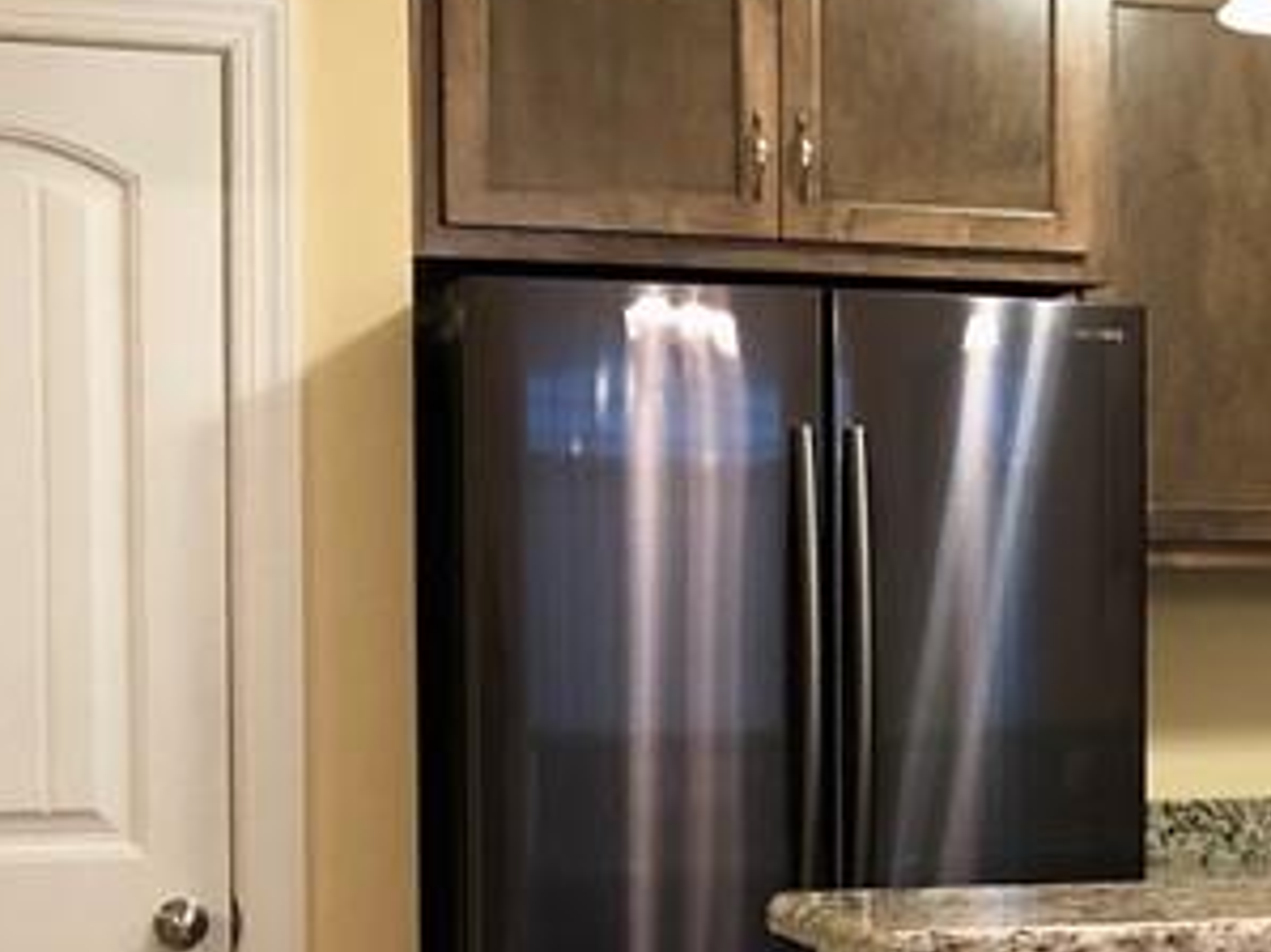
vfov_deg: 15.3
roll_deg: -0.8
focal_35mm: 96
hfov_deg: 19.4
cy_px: 752
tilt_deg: -3.6
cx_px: 1479
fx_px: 3523
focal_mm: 3.99
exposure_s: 1/15
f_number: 1.8
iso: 50
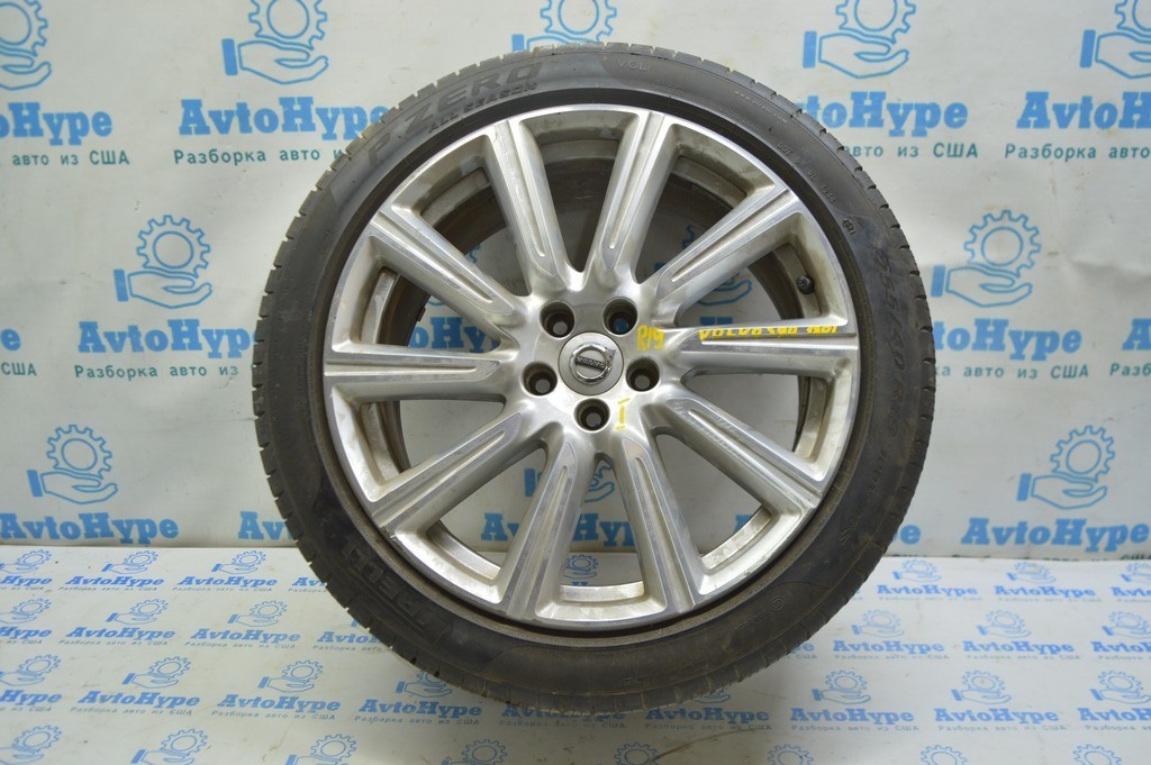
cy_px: 382
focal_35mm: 30
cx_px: 576
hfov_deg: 62.0
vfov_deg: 43.5
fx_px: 958
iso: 400
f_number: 3.8
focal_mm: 20
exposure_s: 1/40
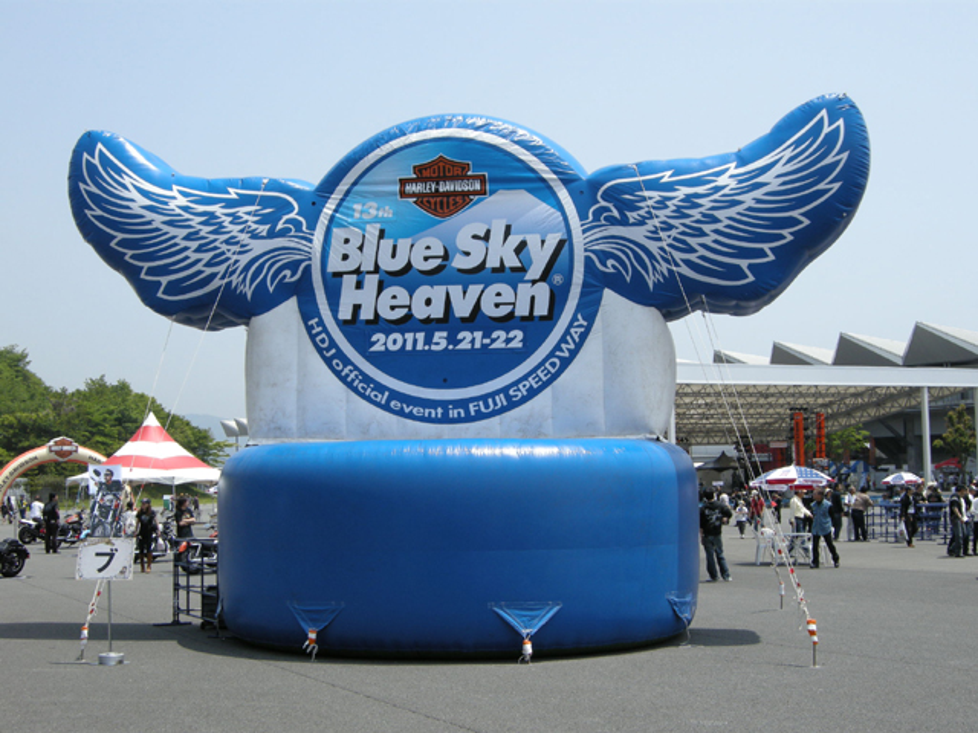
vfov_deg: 30.9
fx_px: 1328
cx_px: 489
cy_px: 366
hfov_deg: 40.4
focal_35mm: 47
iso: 64
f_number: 5.4
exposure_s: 1/300
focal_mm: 10.1
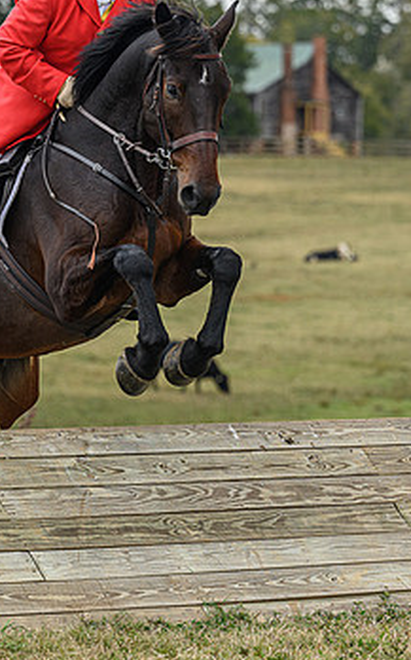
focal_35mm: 285
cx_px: 122
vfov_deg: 7.4
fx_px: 5116
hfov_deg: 4.6
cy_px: 298
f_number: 3.5
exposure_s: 1/800
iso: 500
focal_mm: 130
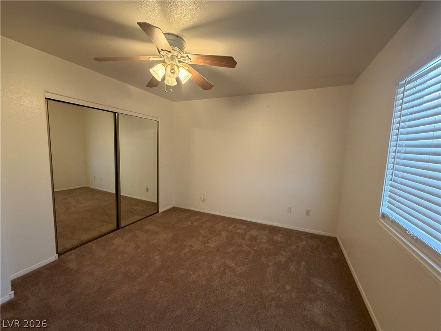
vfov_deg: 85.7
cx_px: 220
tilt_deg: -6.6
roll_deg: -1.4
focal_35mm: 14
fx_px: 178
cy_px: 166
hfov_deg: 102.1
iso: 320
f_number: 2.2
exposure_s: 1/60
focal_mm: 2.22
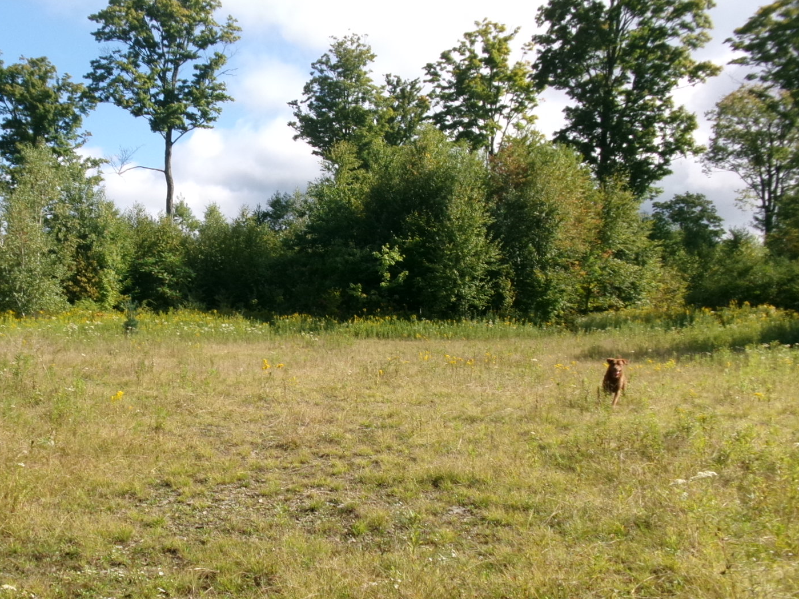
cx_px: 259
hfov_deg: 45.0
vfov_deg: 35.1
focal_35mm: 41
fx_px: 946
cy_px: 341
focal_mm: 5.1
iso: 100
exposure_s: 1/75
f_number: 10.8
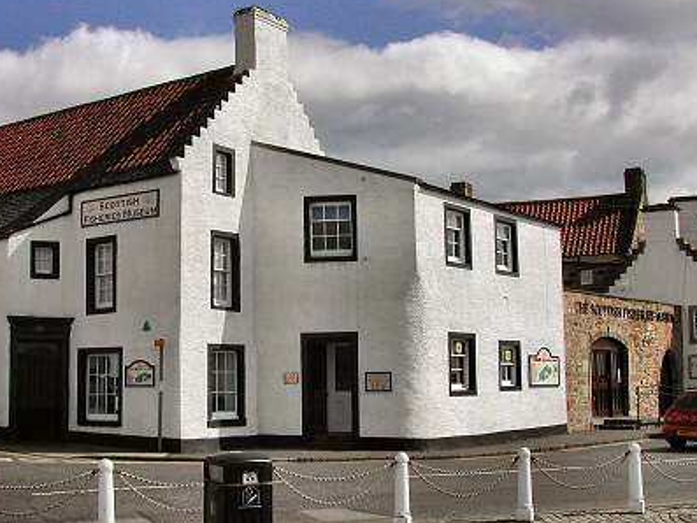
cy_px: 256
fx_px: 987
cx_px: 258
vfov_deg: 29.7
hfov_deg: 38.6
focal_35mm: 49
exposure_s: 1/488
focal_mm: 8
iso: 100
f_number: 7.6
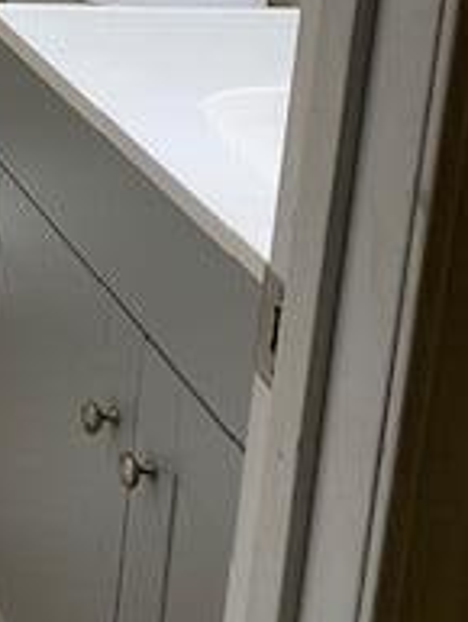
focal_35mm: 86
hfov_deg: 15.5
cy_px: -171
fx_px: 1549
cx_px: -294
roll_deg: -2.9
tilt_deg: -9.6
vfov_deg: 20.8
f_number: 1.8
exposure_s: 1/60
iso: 80
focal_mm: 4.25
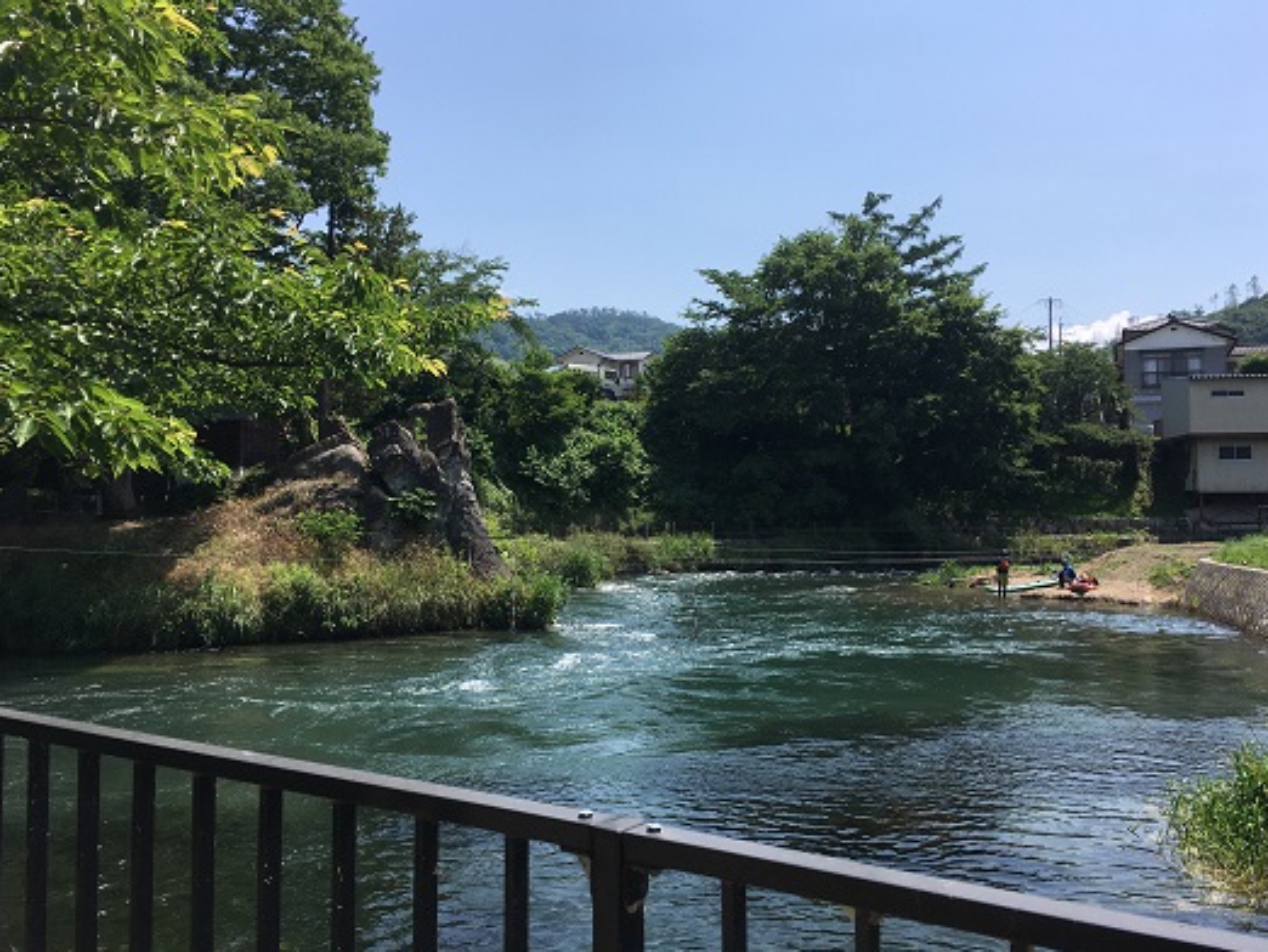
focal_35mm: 30
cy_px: 465
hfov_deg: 59.9
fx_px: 1099
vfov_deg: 46.8
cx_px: 653
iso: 25
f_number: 2.2
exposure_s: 1/1789
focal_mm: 4.15
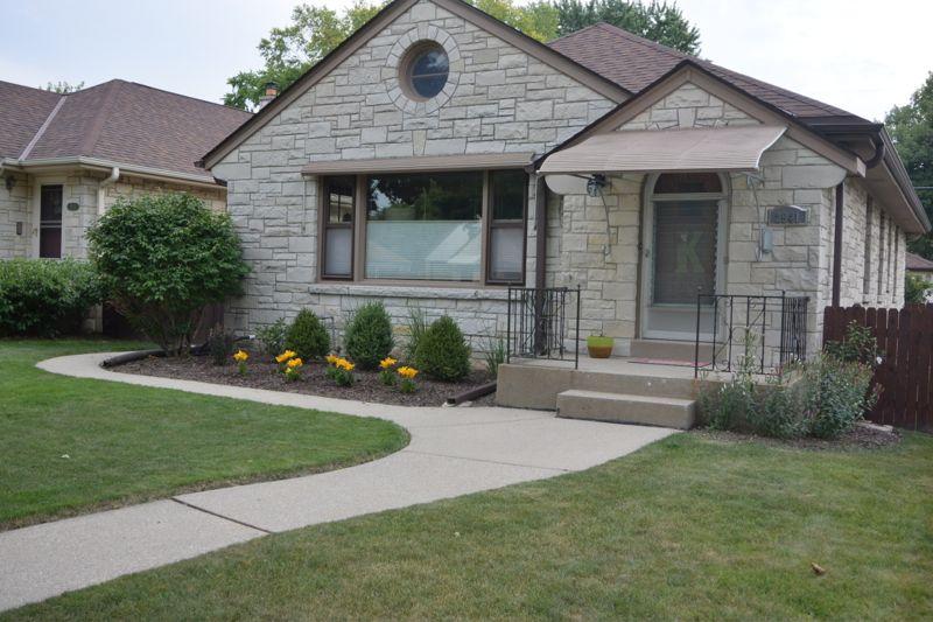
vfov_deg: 36.9
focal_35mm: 36
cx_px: 466
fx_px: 933
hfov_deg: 53.1
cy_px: 311
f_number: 4
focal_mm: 13.6
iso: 200
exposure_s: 1/400
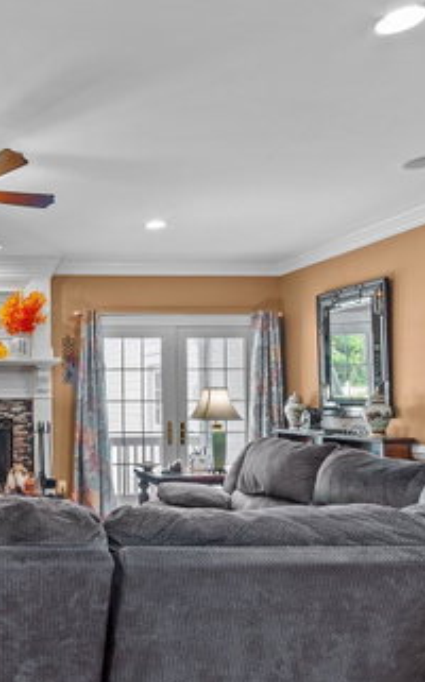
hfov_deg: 34.6
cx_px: -29
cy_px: 404
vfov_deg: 59.3
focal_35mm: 32
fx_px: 594
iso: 250
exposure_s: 1/2
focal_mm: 14
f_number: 8
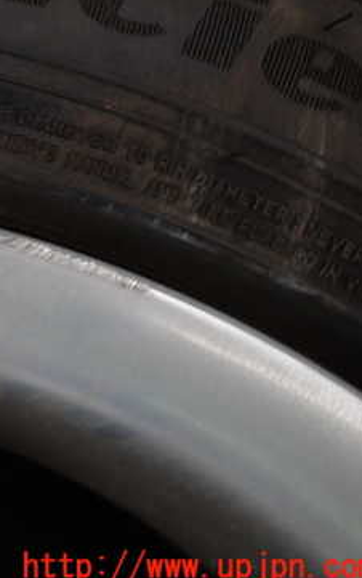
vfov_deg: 45.0
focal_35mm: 44
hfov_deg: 25.6
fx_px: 694
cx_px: -96
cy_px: 227
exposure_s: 1/40
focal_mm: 4.5
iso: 200
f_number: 2
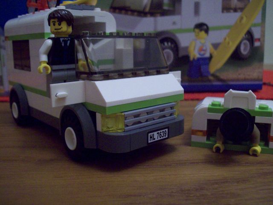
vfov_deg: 39.7
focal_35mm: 36
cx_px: 136
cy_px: 102
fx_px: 284
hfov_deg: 51.4
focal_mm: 6
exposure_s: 1/8
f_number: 2.7
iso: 200
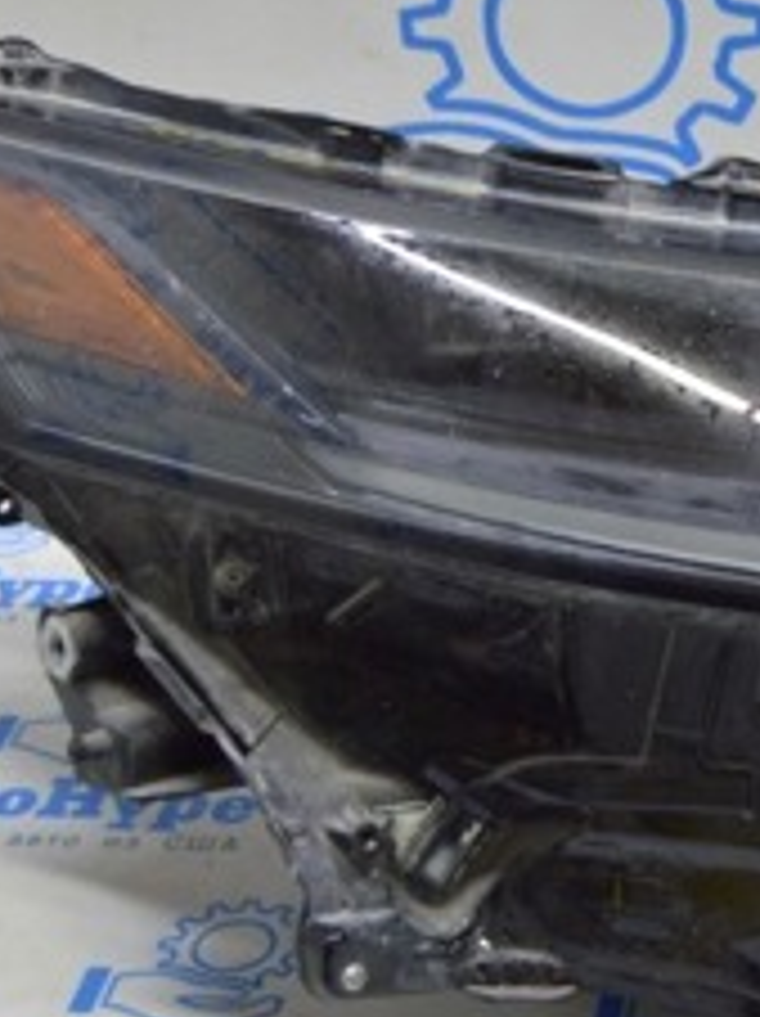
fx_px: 2874
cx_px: 985
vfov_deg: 20.0
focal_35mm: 98
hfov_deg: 14.4
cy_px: 362
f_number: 5.6
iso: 400
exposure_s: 1/20
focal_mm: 24
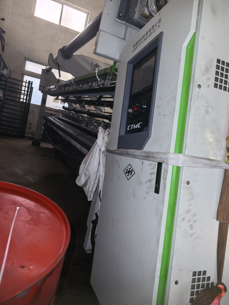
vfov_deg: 71.6
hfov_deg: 56.8
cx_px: 114
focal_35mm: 24
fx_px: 212
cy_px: 152
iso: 250
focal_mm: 6.98
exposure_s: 1/49.8
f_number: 1.4
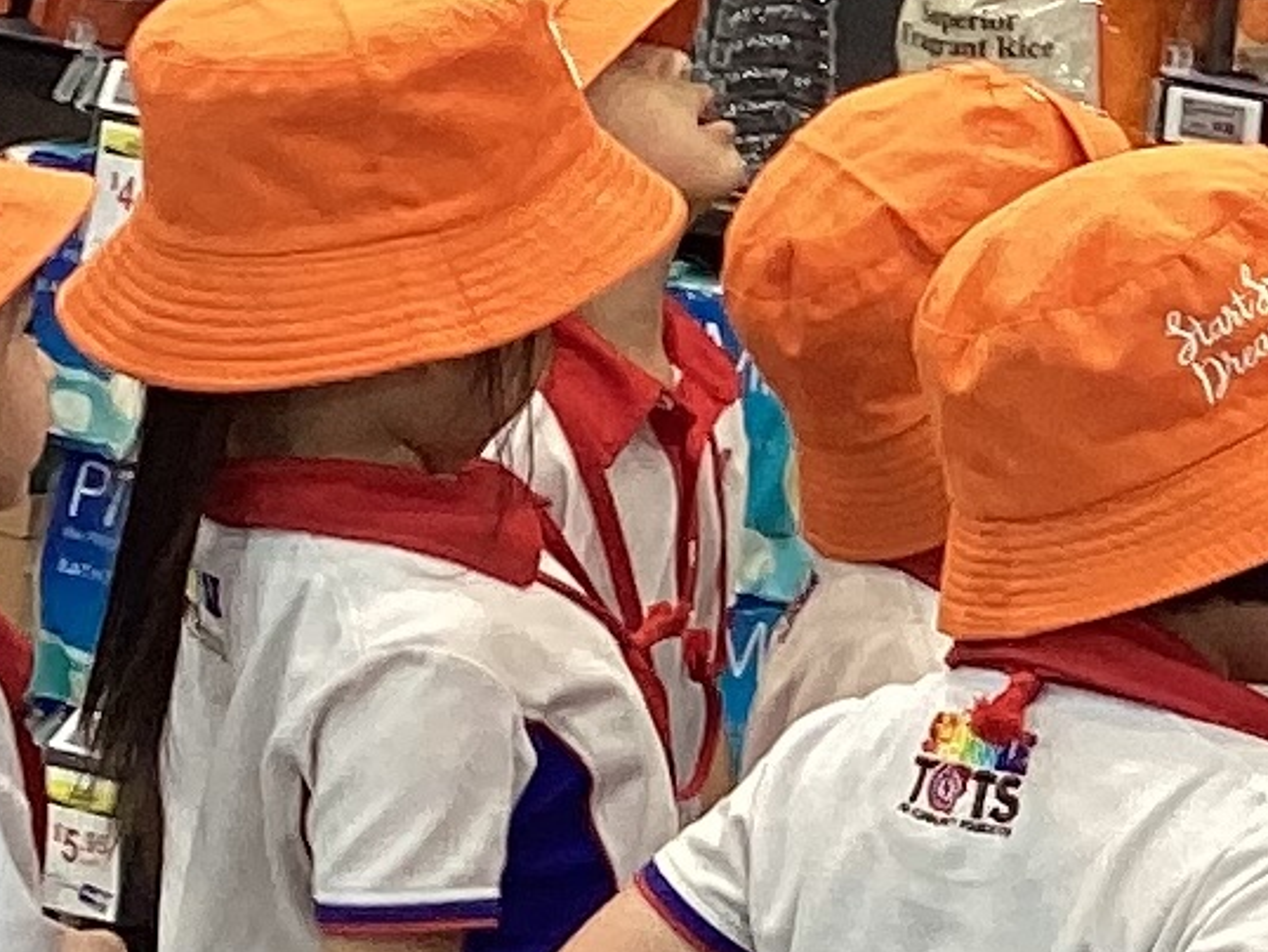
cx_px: 2076
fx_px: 6890
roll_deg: -5.6
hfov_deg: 10.1
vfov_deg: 7.9
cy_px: 210
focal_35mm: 188
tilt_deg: -9.5
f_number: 2.4
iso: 64
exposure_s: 1/50
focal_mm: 3.3
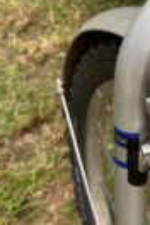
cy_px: 68
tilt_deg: -57.4
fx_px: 462
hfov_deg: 17.1
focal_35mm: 74
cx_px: 208
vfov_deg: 27.1
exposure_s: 1/257
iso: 40
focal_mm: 5.1
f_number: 1.6
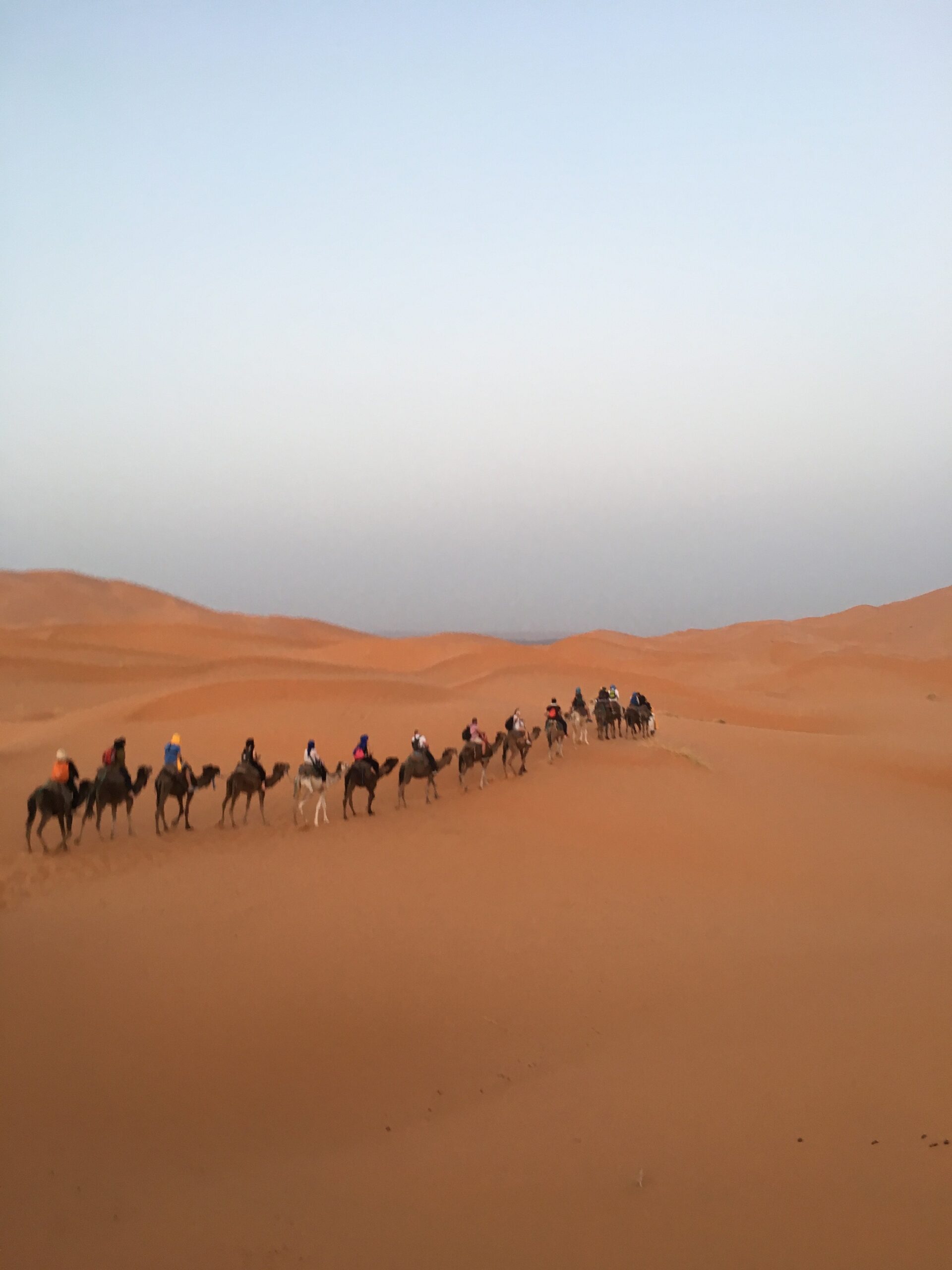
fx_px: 1063
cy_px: 635
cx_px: 476
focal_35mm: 29
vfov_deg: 61.7
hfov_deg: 48.2
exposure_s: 1/33
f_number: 2.2
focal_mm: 4.15
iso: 64
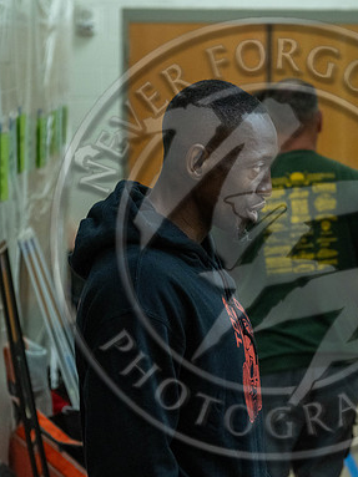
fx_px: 2111
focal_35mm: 153
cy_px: 240
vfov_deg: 12.9
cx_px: 274
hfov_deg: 9.7
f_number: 4
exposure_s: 1/125
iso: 3200
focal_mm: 69.8
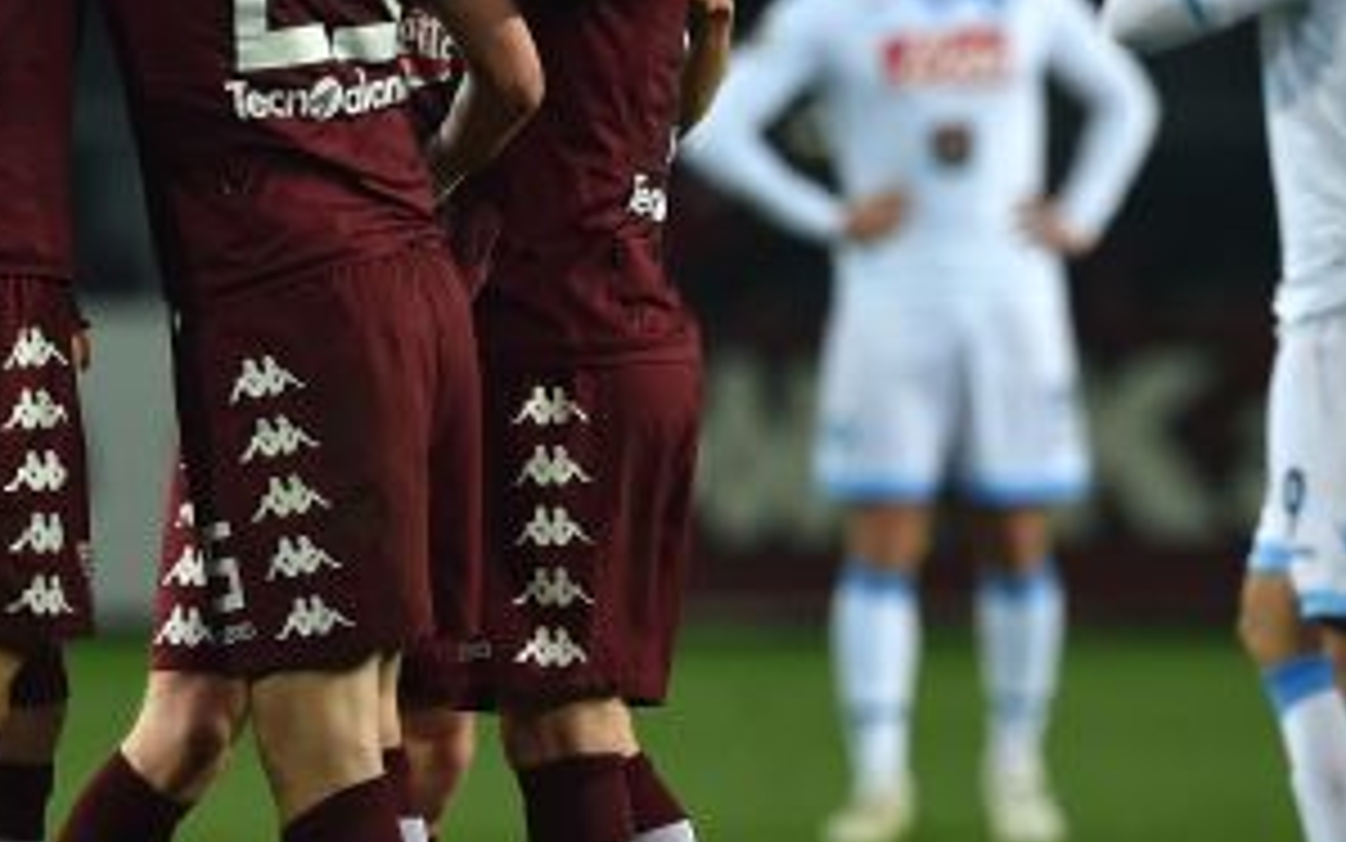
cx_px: 506
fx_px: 31260
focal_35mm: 852
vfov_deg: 1.5
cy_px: 340
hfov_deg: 2.5
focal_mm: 400
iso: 2000
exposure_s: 1/1600
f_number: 4
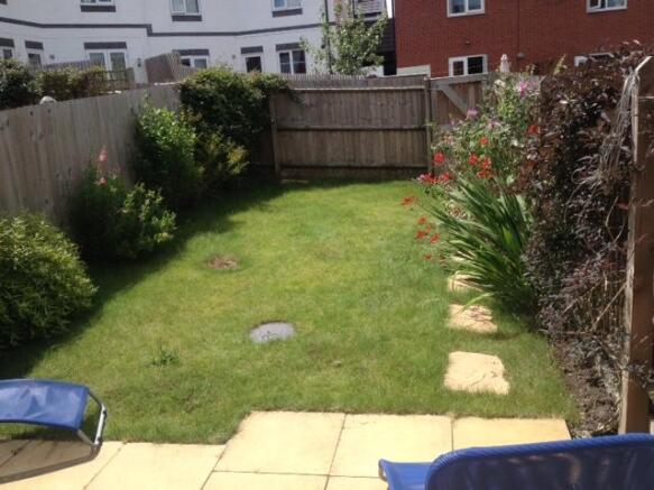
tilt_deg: -13.0
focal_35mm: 35
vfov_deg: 40.7
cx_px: 327
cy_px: 245
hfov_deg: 52.6
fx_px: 661
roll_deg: +4.9
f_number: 2.4
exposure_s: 1/1314
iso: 50
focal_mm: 4.28
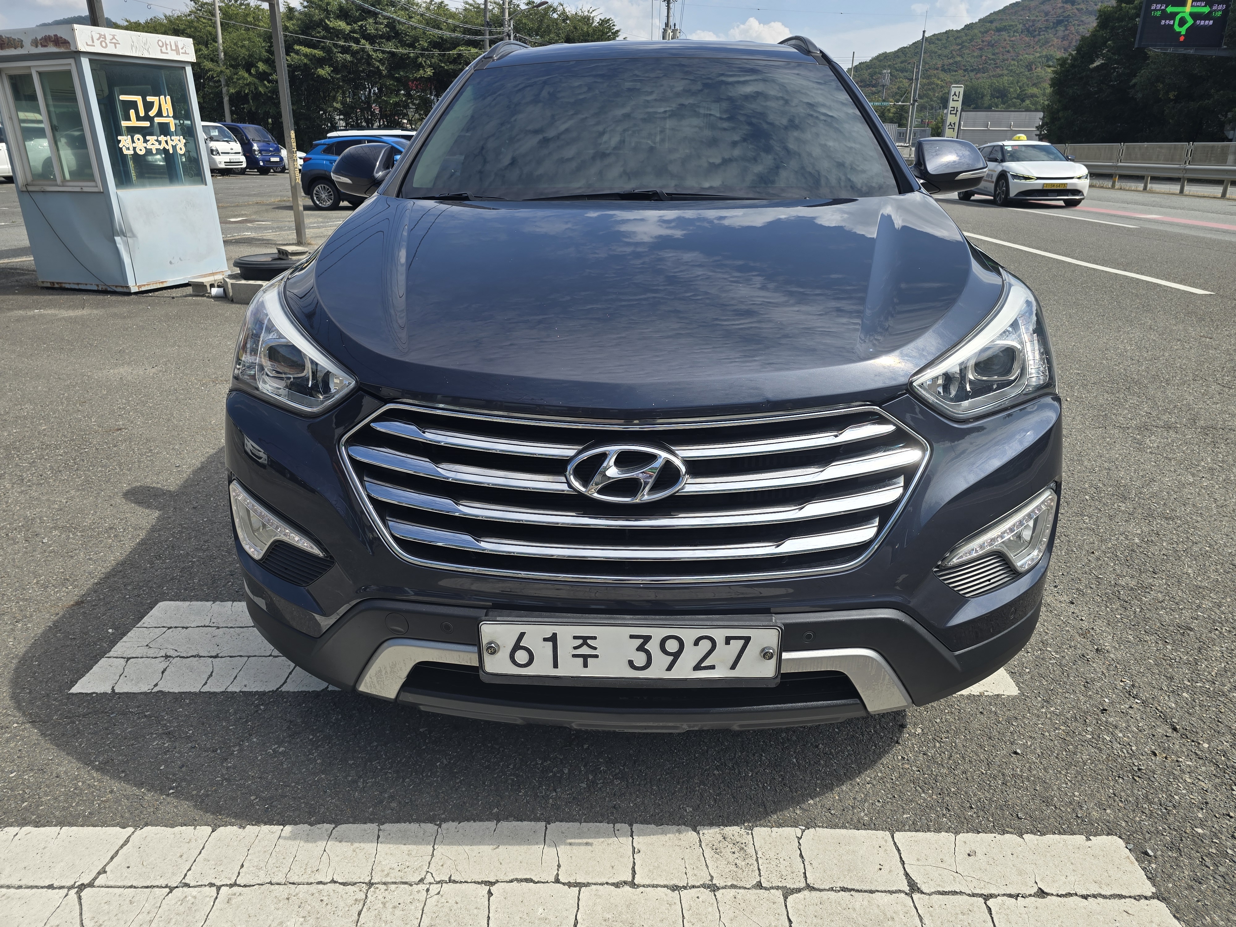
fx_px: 821
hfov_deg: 73.9
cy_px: 464
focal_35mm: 23
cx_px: 618
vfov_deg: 58.9
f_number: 1.7
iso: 12
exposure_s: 1/688
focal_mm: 6.3
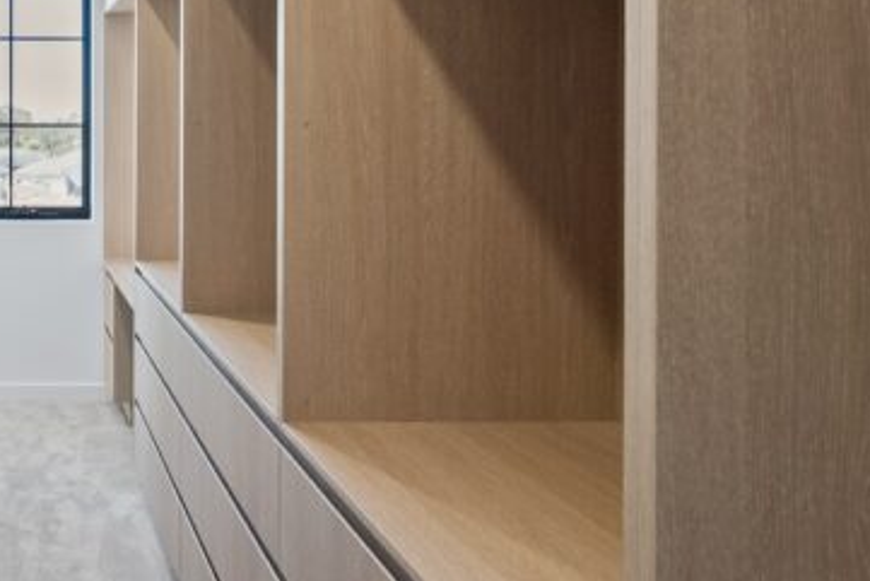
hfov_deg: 46.6
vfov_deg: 37.7
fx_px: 822
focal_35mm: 34
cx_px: 0
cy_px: 127
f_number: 10
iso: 4000
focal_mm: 16
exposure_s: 1/25
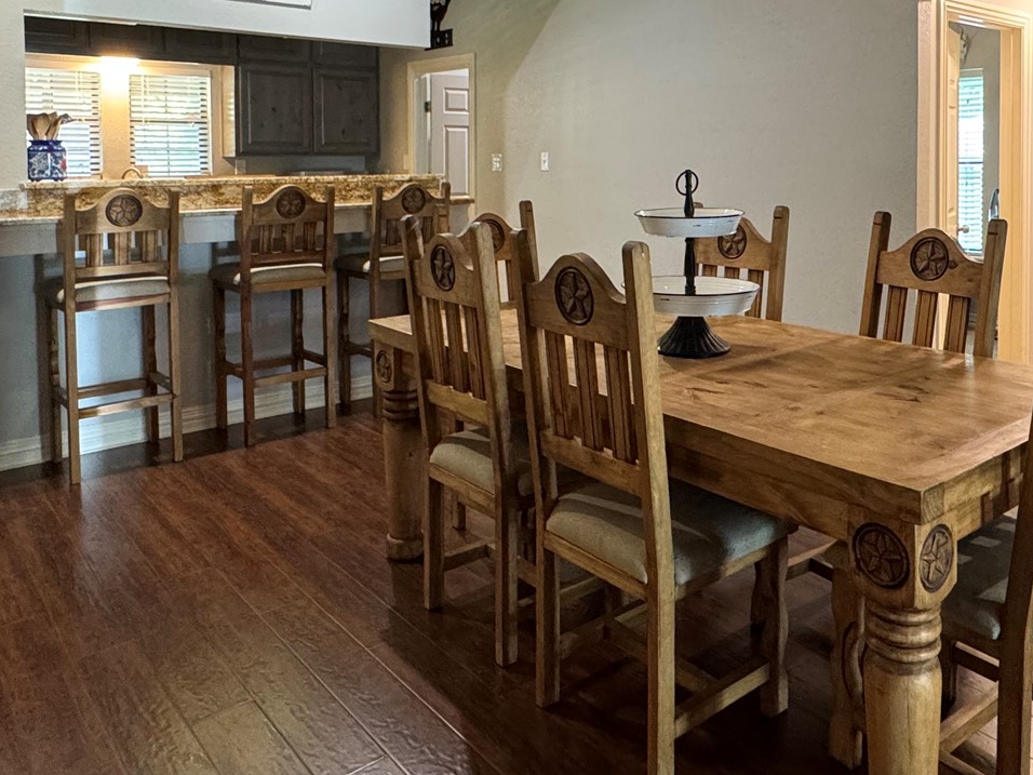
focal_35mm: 30
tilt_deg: -2.4
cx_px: 630
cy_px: 190
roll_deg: +0.1
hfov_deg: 59.4
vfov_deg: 45.1
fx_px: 895
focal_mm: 2.22
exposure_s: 1/60
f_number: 2.2
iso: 500
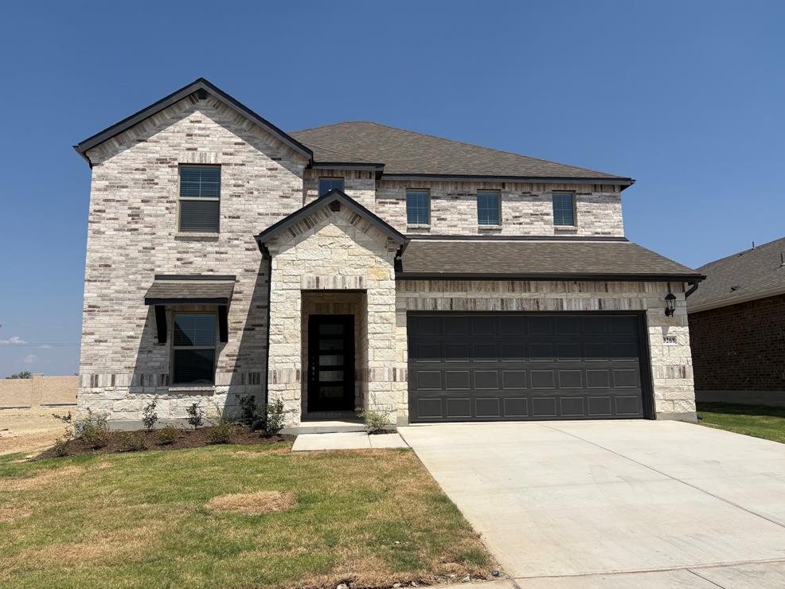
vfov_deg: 51.4
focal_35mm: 27
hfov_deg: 65.3
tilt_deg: +9.9
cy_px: 286
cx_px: 388
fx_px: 612
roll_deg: +1.5
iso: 50
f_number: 1.6
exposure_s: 1/7813
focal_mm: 5.96
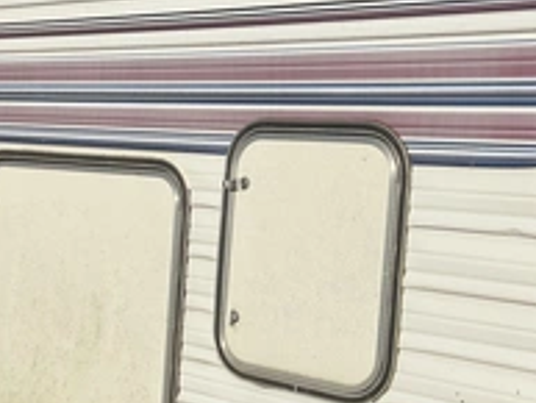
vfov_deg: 24.4
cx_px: 300
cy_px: 256
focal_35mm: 60
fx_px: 930
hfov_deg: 32.1
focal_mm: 3
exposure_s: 1/7407
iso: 25
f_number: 1.8
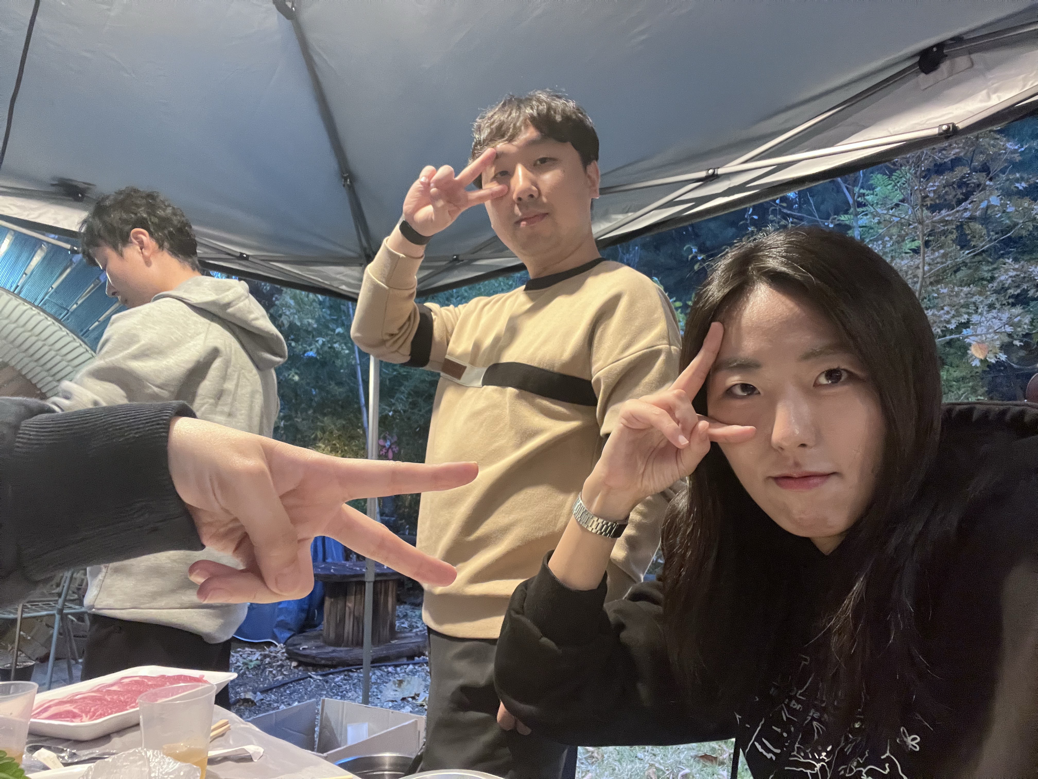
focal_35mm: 23
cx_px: 519
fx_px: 690
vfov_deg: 58.9
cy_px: 390
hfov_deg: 73.9
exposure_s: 1/20
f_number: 2.2
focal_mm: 2.71
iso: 640
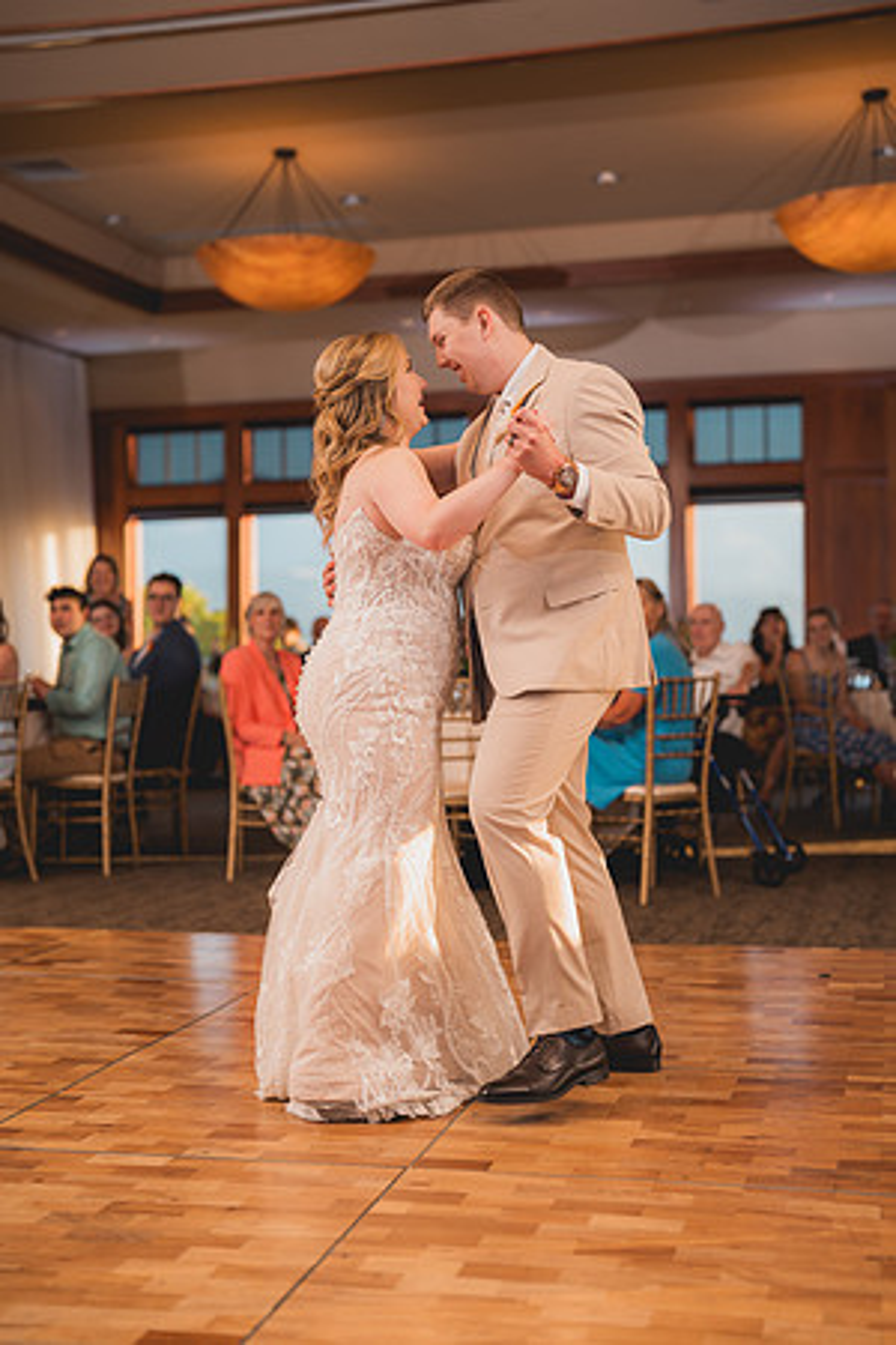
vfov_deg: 39.6
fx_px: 1867
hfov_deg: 27.0
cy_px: 672
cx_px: 448
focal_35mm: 50
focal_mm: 50
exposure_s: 1/250
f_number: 1.8
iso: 125
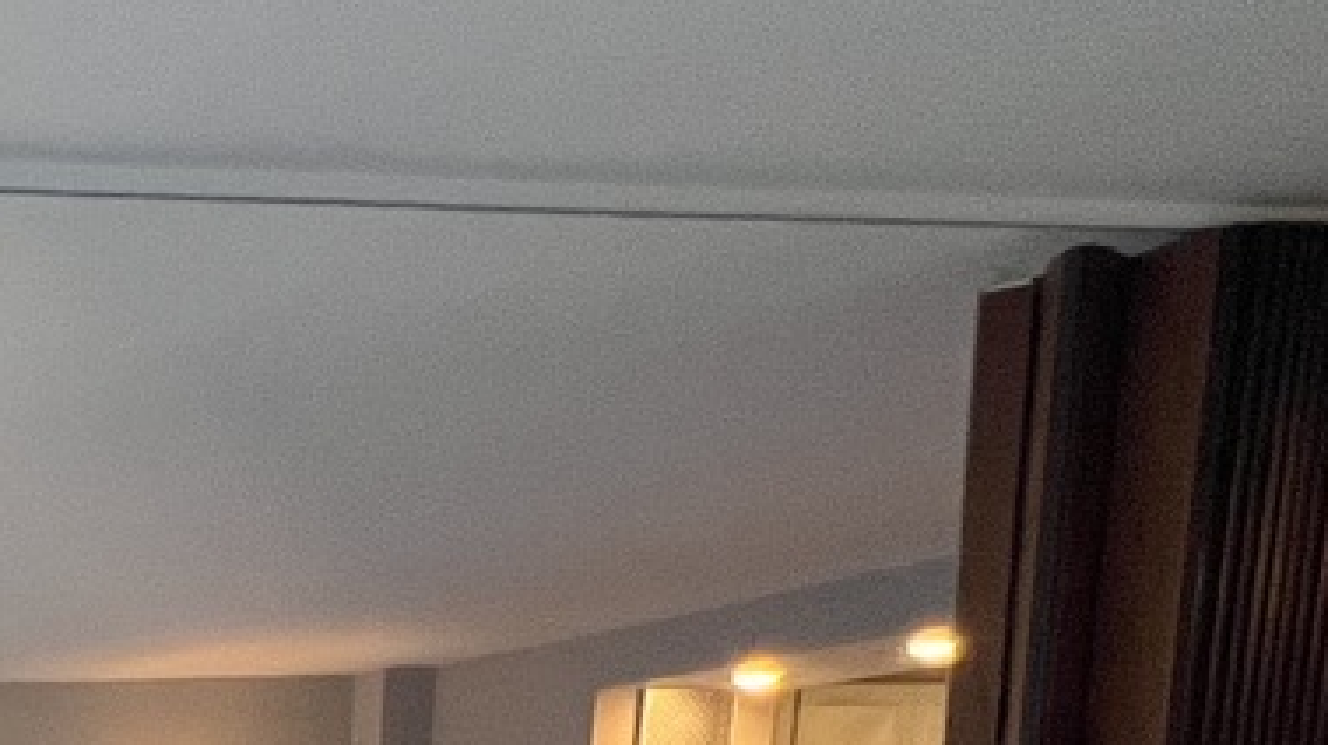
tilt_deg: -10.3
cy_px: 1321
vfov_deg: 17.9
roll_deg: +0.4
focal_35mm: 54
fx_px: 1900
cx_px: -622
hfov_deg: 27.6
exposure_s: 1/99
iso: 80
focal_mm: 1.57
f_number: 1.8
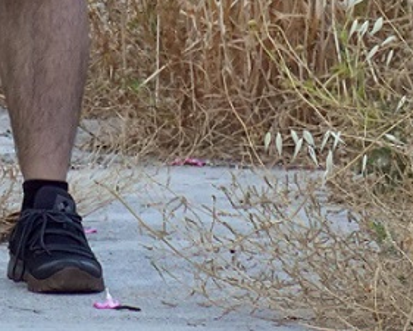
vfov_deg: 1.8
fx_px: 10357
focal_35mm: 847
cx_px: -214
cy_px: -371
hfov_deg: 2.3
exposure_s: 1/200
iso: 800
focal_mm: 70.34
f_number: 8
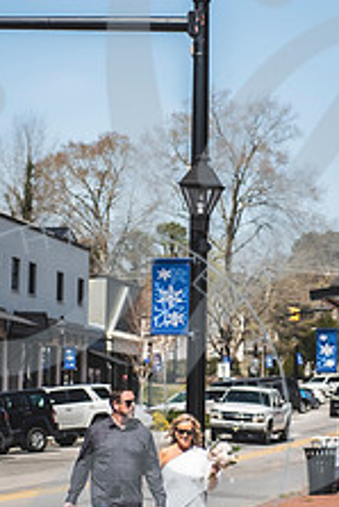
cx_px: 182
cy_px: 257
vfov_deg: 14.5
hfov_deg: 9.7
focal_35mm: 141
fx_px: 1988
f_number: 2.8
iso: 100
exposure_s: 1/1600
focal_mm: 70
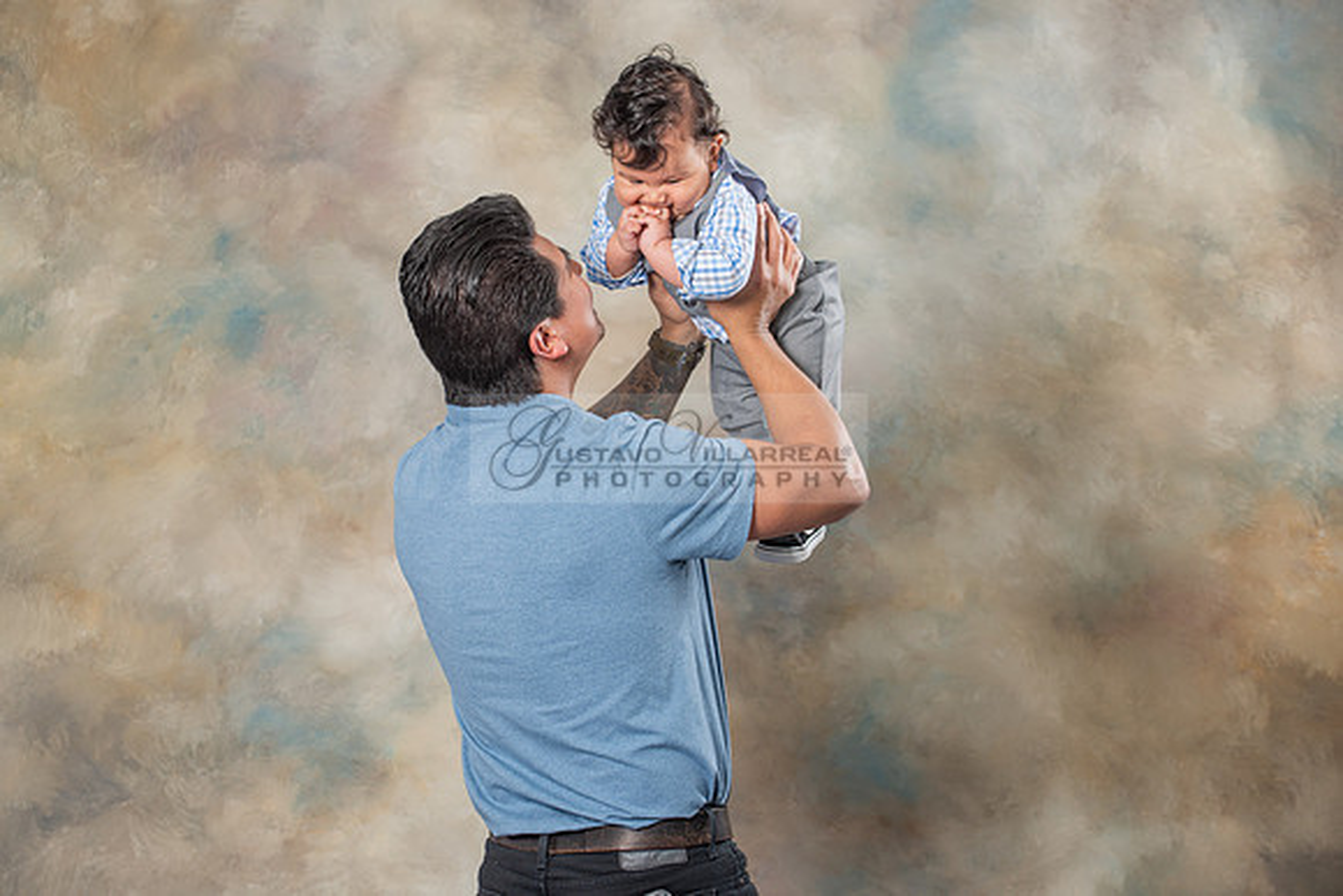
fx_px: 4510
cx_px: 613
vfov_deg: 11.3
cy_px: 404
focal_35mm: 121
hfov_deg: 16.9
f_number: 5.6
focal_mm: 110
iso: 200
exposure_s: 1/125
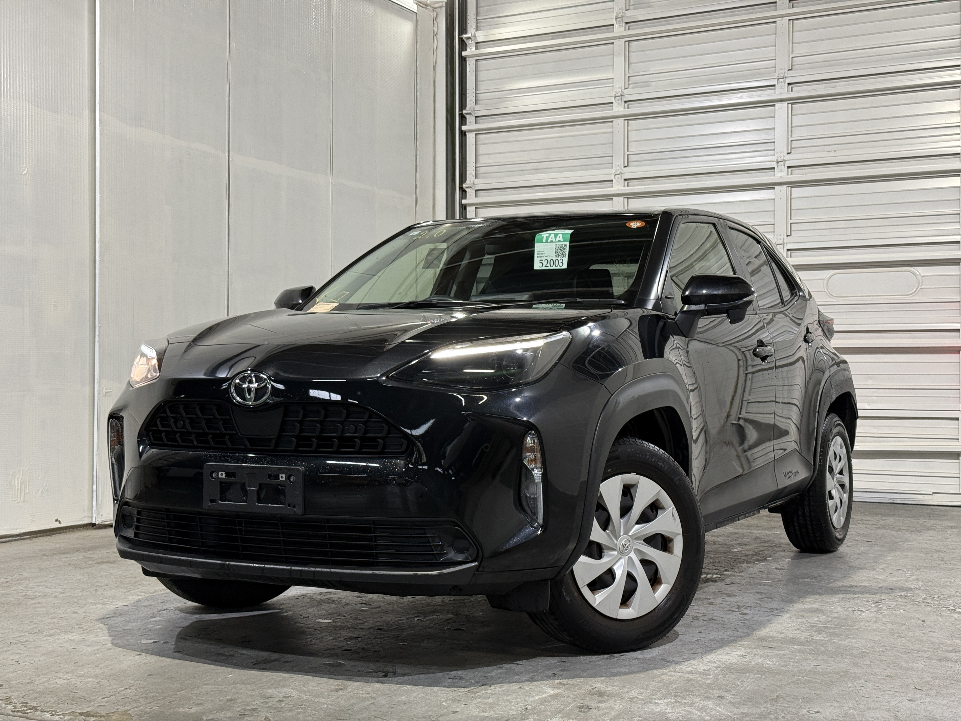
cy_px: 360
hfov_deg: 39.7
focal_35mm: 48
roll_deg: -0.1
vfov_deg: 30.3
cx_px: 480
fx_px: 1333
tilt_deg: +0.3
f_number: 1.78
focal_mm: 6.76
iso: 160
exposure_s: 1/60
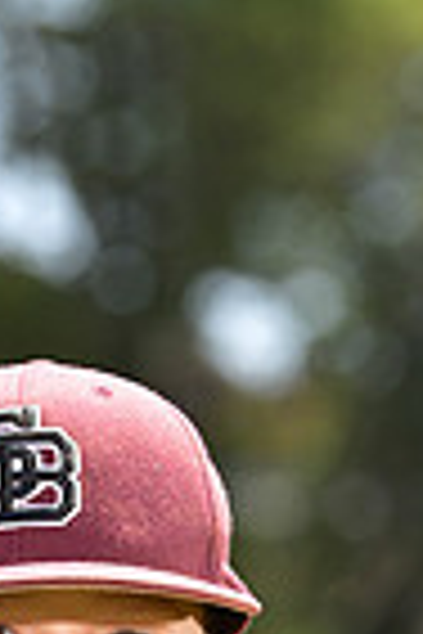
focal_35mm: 616
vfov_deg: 3.3
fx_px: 10856
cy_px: 1012
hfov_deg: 2.2
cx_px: 47
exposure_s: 1/200
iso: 80
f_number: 5
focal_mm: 150
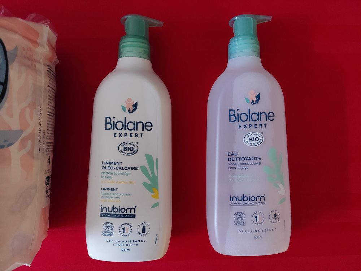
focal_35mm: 24
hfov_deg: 71.6
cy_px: 136
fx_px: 250
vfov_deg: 56.8
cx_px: 180
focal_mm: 5.23
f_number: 1.8
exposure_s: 1/24
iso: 1250
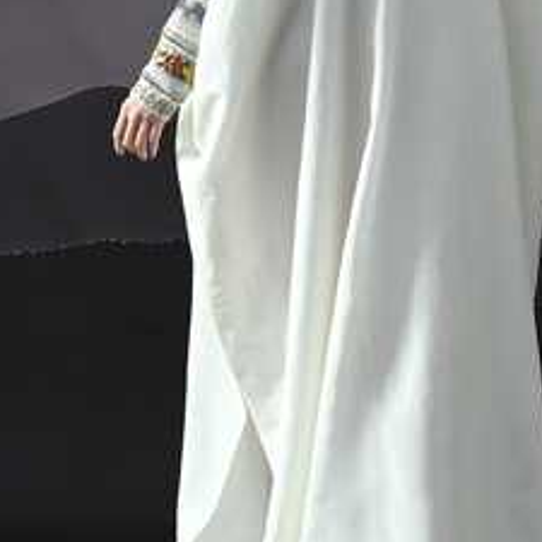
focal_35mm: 121
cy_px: 119
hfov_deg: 14.4
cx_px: 373
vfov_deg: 14.3
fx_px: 2143
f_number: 8
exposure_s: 1/160
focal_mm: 61
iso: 250
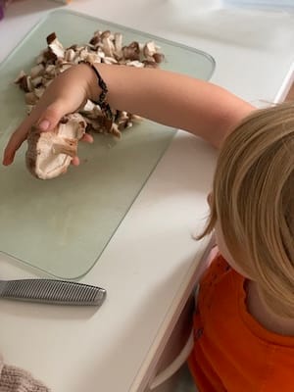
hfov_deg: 28.0
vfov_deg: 36.8
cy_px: 196
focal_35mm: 52
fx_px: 589
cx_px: 147
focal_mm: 6
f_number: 2.4
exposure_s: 1/60
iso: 250
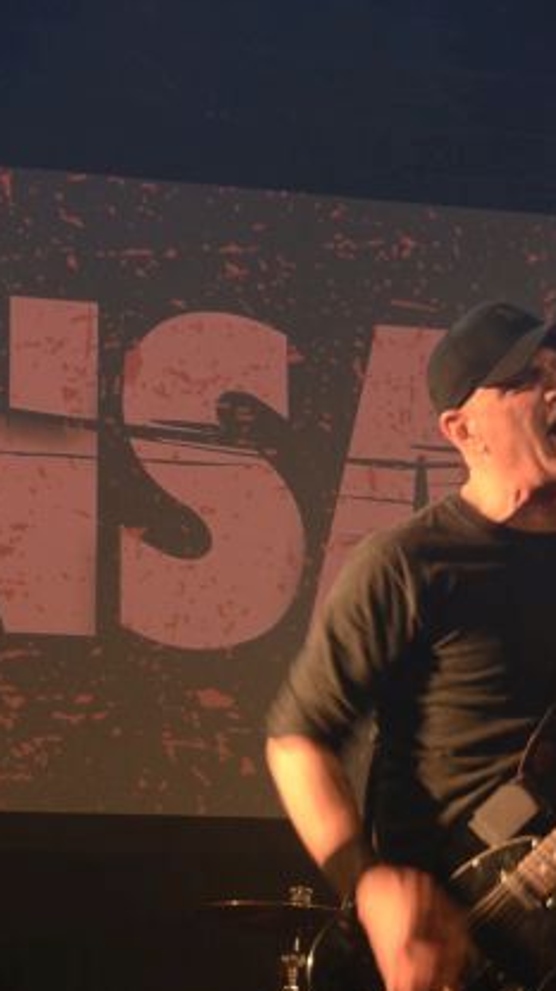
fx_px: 3018
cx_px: 258
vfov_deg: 18.6
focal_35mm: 115
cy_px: 511
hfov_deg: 10.5
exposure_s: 1/25
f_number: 5
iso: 1600
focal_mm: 38
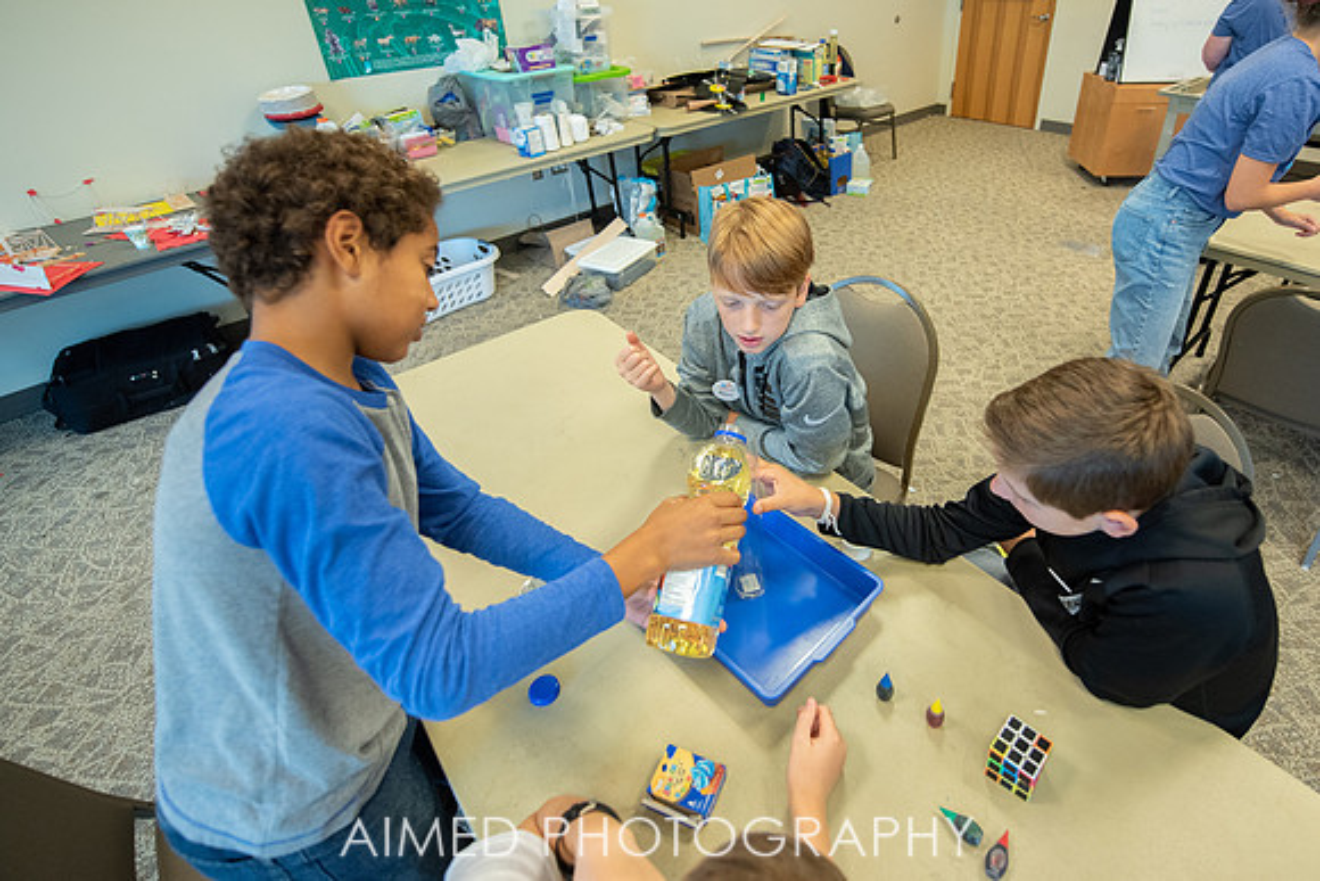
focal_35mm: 18
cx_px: 772
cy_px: 346
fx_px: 653
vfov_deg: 67.2
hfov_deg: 89.7
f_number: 3.2
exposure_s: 1/250
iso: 1000
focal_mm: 14
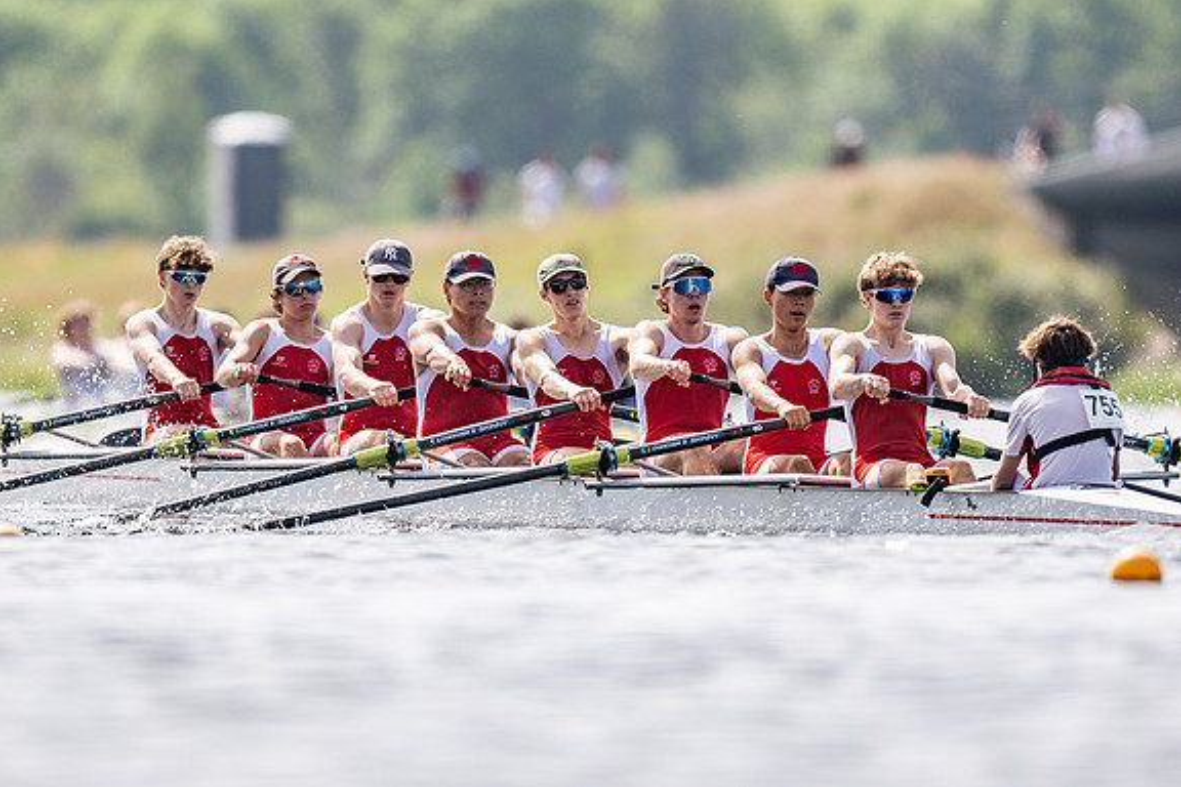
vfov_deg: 1.5
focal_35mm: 906
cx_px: 590
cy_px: 394
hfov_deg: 2.3
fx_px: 29720
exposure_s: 1/2500
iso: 160
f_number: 4
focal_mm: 600
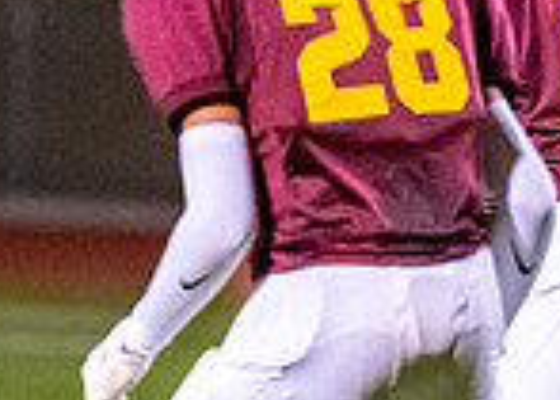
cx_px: 901
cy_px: 219
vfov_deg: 1.1
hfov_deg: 1.5
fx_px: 21121
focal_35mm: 1328
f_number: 2.8
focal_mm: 200
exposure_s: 1/1250
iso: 6400
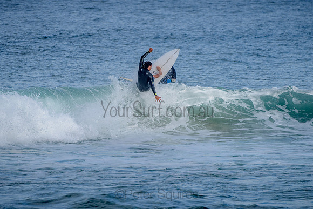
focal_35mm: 612
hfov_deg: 3.4
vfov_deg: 2.2
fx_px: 5322
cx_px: 156
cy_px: 104
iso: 160
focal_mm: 500
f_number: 5.6
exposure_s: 1/1250
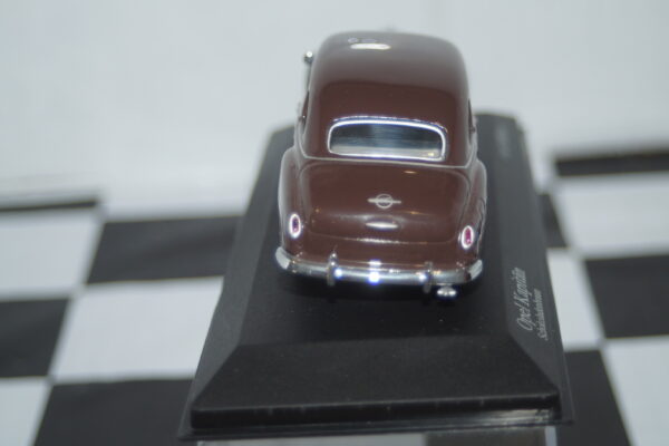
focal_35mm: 90
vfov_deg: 15.2
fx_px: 1672
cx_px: 334
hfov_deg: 22.6
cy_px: 223
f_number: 5.6
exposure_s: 1/60
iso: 250
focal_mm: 60
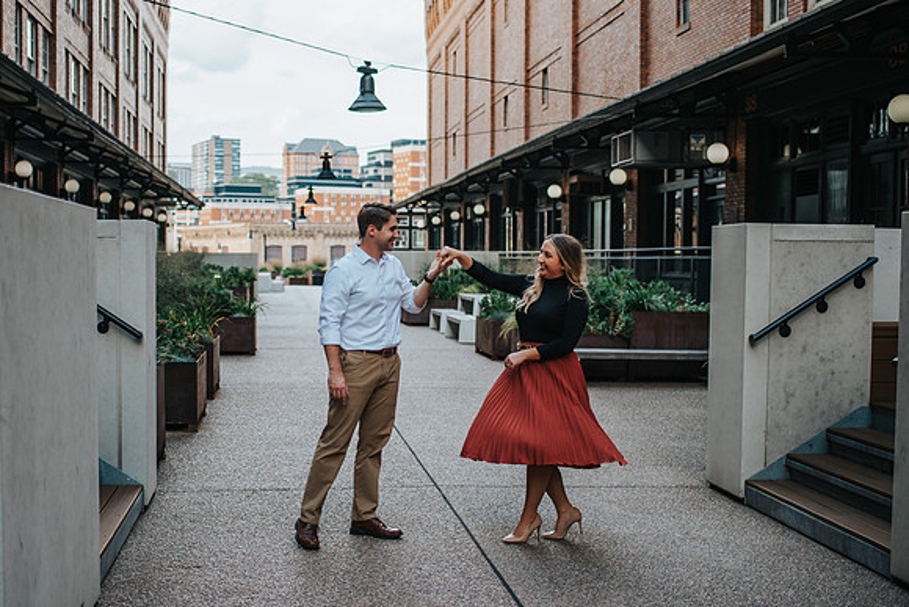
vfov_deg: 28.7
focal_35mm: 47
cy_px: 322
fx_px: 1187
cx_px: 364
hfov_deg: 41.7
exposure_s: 1/500
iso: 100
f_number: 1.8
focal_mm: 35
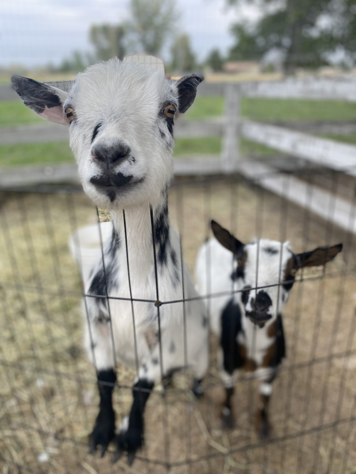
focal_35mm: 26
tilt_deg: -25.6
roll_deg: +0.1
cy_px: 237
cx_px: 178
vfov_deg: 67.3
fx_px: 357
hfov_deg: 53.1
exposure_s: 1/604
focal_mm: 4.25
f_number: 1.8
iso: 32
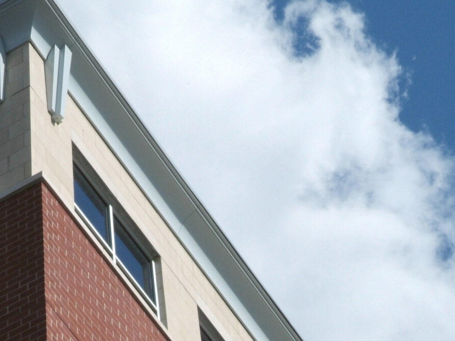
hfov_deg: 13.4
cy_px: 246
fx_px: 1906
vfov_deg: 10.2
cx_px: -31
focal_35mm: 145
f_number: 19
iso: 400
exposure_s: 1/180
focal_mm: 44
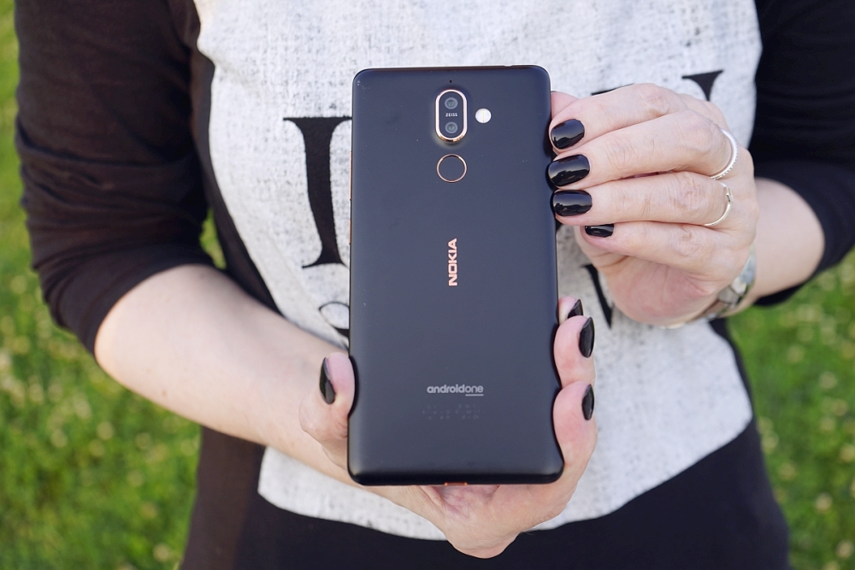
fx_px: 1021
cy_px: 285
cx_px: 428
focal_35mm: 43
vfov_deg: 31.2
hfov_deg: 45.4
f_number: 5
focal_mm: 43
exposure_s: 1/80
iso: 100
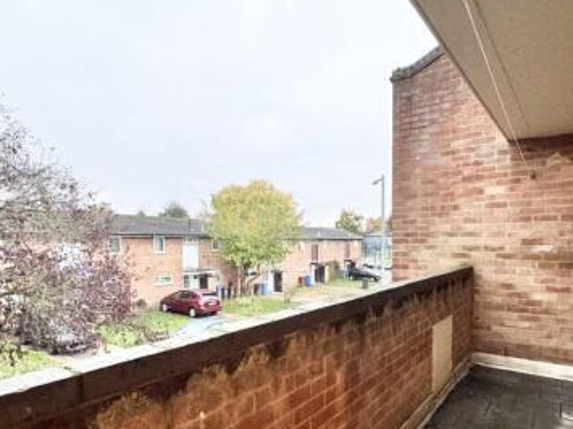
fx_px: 381
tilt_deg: -2.1
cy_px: 259
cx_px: 298
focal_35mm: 23
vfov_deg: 58.3
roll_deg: +0.9
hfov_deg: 73.9
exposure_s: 1/50
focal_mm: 2.22
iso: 250
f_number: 2.2
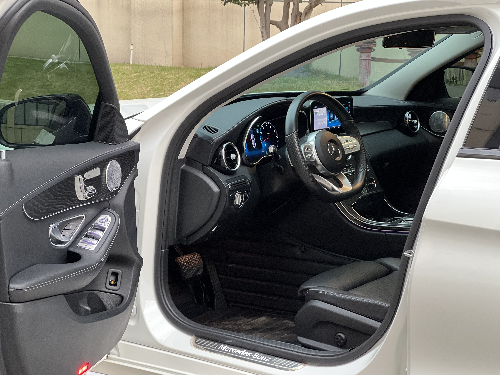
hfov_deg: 25.3
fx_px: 1112
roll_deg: -0.9
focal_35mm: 77
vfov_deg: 19.1
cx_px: 250
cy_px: 188
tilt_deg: -11.3
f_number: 2.8
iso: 200
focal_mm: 9
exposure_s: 1/40
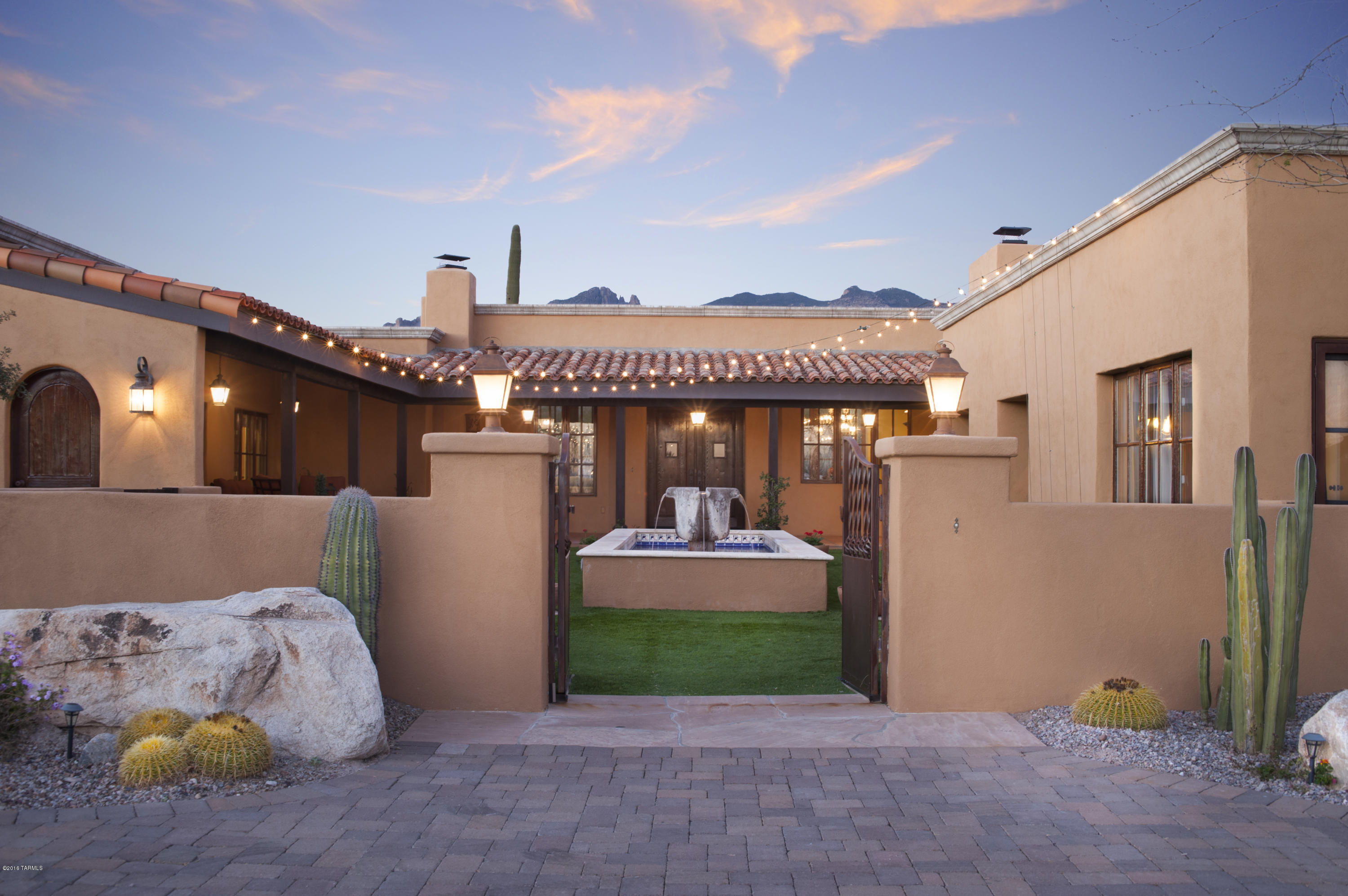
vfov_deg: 37.8
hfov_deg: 54.5
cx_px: 674
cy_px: 448
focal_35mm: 35
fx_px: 1310
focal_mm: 35
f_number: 10
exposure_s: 1/3
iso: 400
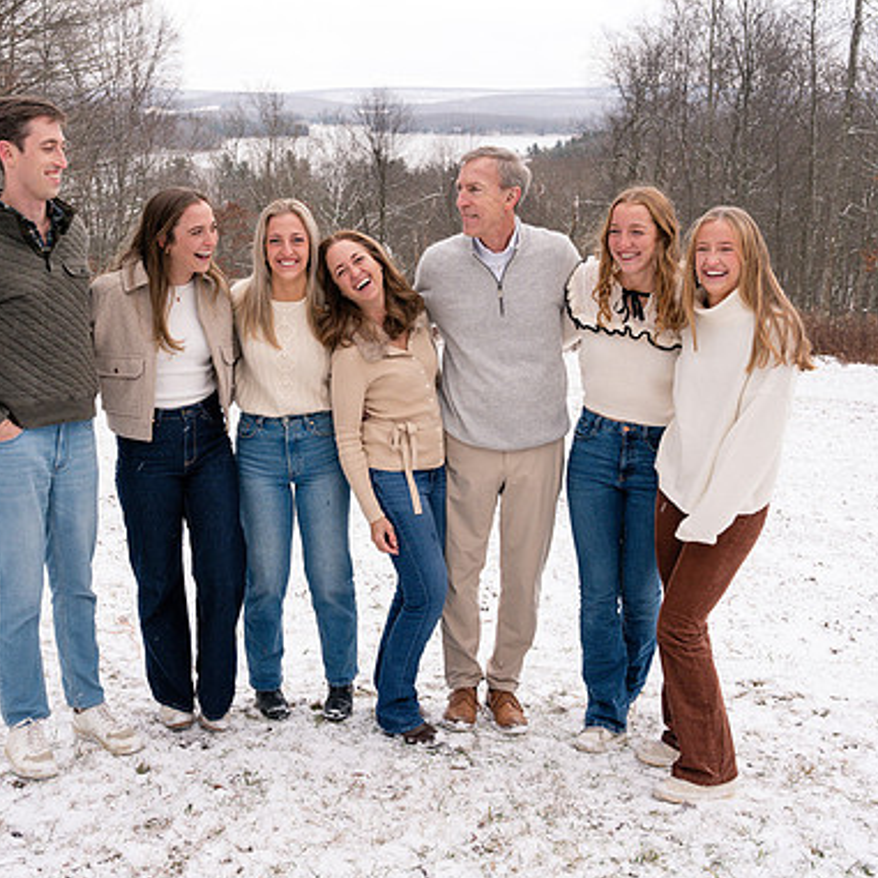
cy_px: 441
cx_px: 373
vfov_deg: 38.3
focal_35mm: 44
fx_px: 1263
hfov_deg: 38.3
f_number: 6.3
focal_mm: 34
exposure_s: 1/250
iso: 400
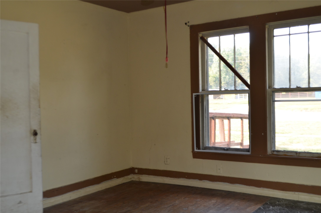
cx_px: 160
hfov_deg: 46.5
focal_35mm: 42
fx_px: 374
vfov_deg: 31.8
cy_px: 106
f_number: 4.5
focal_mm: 28
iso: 400
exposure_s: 1/60
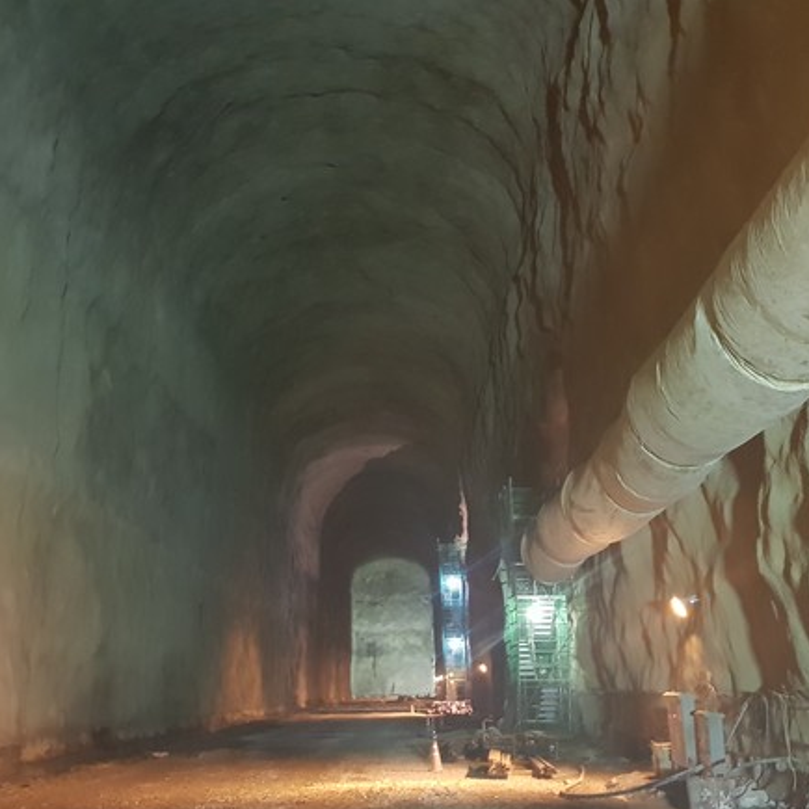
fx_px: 978
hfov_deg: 44.9
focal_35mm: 37
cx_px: 379
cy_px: 367
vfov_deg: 44.9
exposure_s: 1/10
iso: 640
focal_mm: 4.2
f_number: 1.7
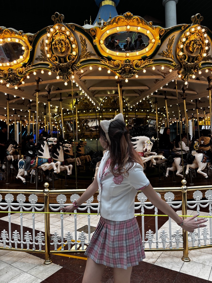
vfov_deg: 67.3
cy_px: 142
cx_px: 106
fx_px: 212
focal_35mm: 26
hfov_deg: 53.1
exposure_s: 1/120
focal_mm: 5.96
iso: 80
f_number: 1.6
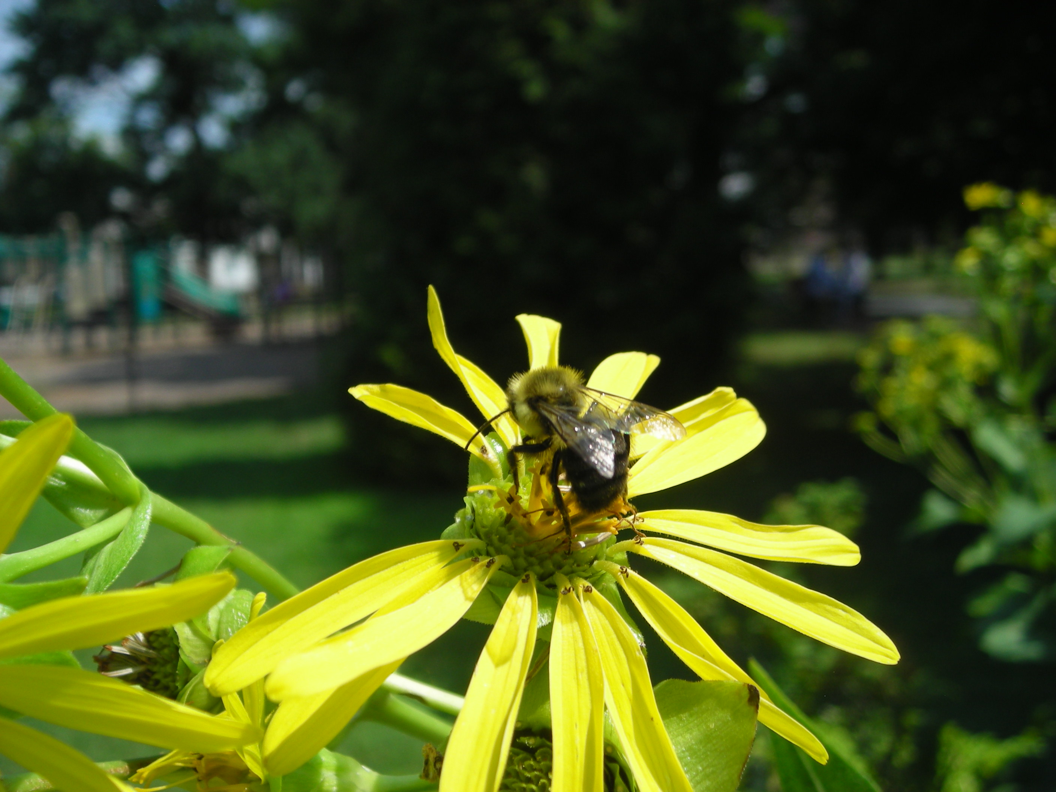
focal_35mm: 41
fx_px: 1251
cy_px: 396
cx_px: 528
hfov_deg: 45.8
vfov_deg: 35.1
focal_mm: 6.8
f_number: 6.6
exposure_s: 1/190
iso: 50
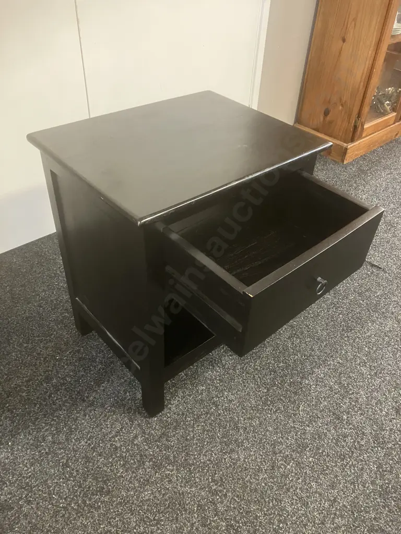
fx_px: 432
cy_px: 267
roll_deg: -3.9
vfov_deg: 63.4
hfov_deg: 49.7
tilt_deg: -39.3
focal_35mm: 28
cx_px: 200
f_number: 1.8
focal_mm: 3.99
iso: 400
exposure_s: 1/33
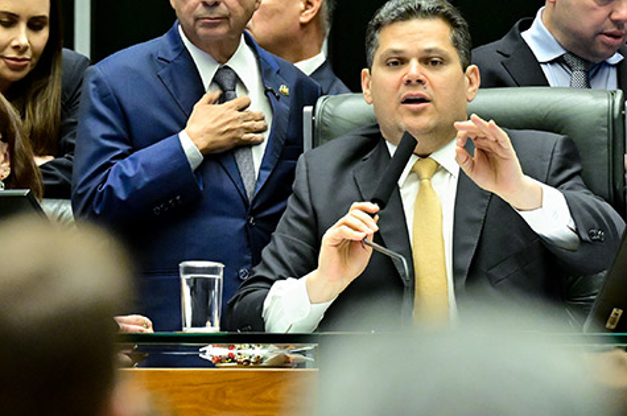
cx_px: 433
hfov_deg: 3.8
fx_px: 9441
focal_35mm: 543
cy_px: 91
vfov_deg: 2.5
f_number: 4
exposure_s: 1/200
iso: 4000
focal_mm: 200
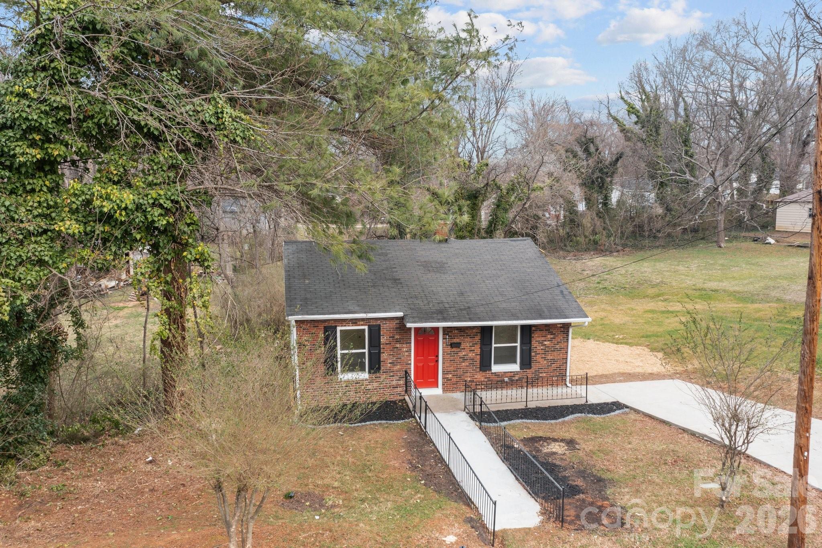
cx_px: 411
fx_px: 639
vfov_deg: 46.4
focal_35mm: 28
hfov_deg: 65.5
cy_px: 274
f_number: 4
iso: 100
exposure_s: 1/80
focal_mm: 10.26
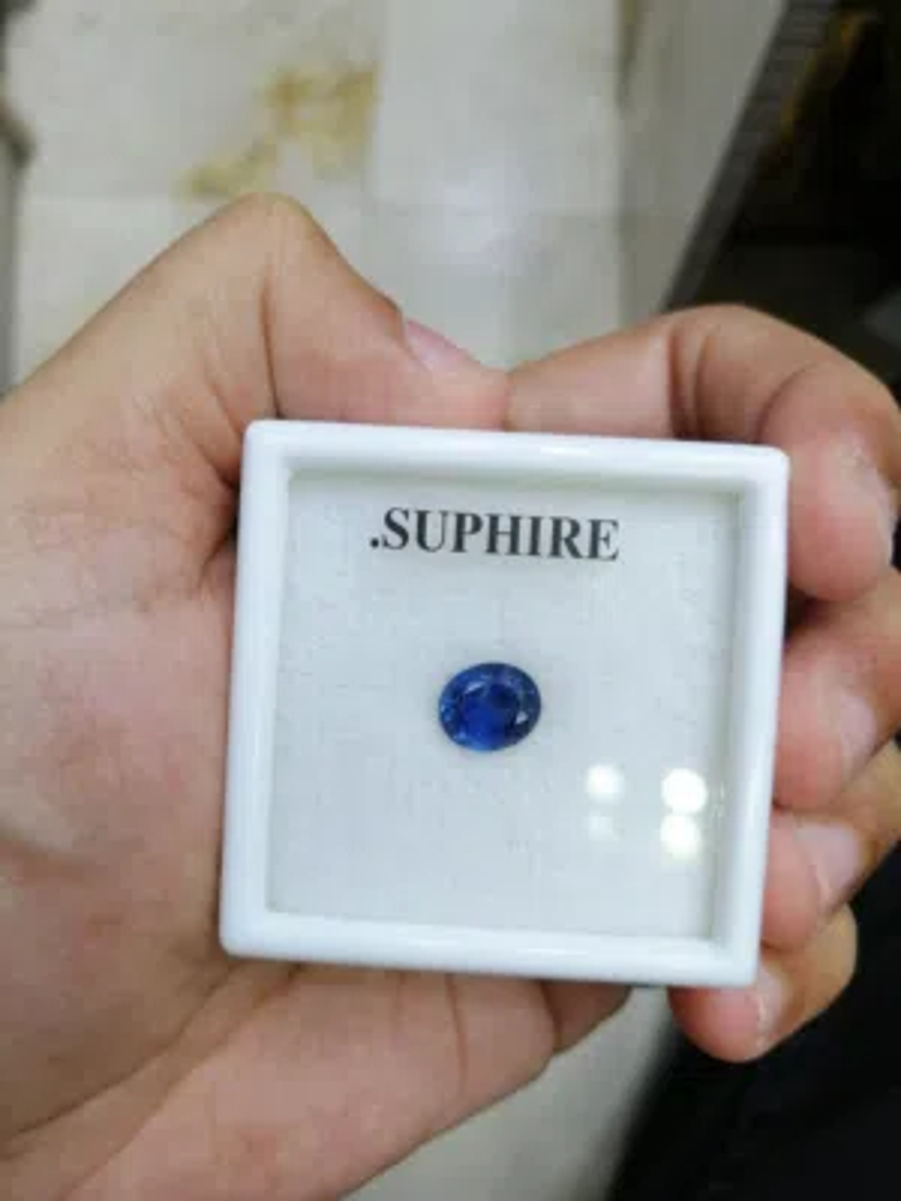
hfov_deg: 53.1
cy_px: 600
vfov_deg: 67.3
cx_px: 450
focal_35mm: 26
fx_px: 902
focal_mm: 3.95
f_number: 1.8
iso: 80
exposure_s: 1/100
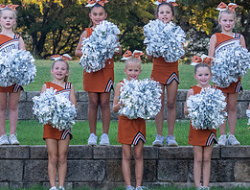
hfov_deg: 10.2
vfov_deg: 7.7
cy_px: 103
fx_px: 1407
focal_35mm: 194
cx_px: 101
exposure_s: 1/400
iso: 500
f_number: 4
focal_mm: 70
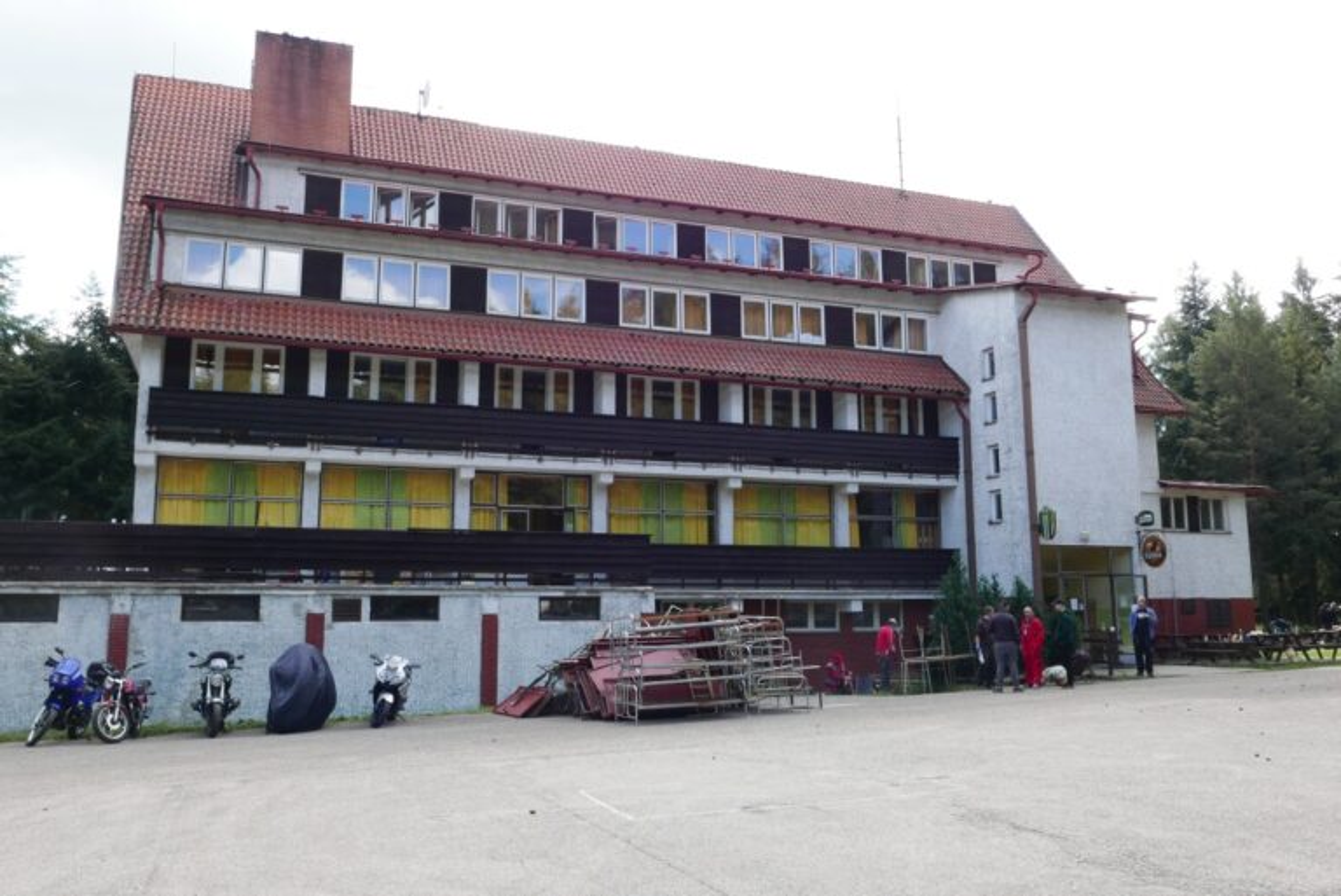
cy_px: 448
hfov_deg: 63.6
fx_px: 1081
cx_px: 670
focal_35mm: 29
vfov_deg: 45.0
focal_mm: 13
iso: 200
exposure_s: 1/160
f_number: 5.6
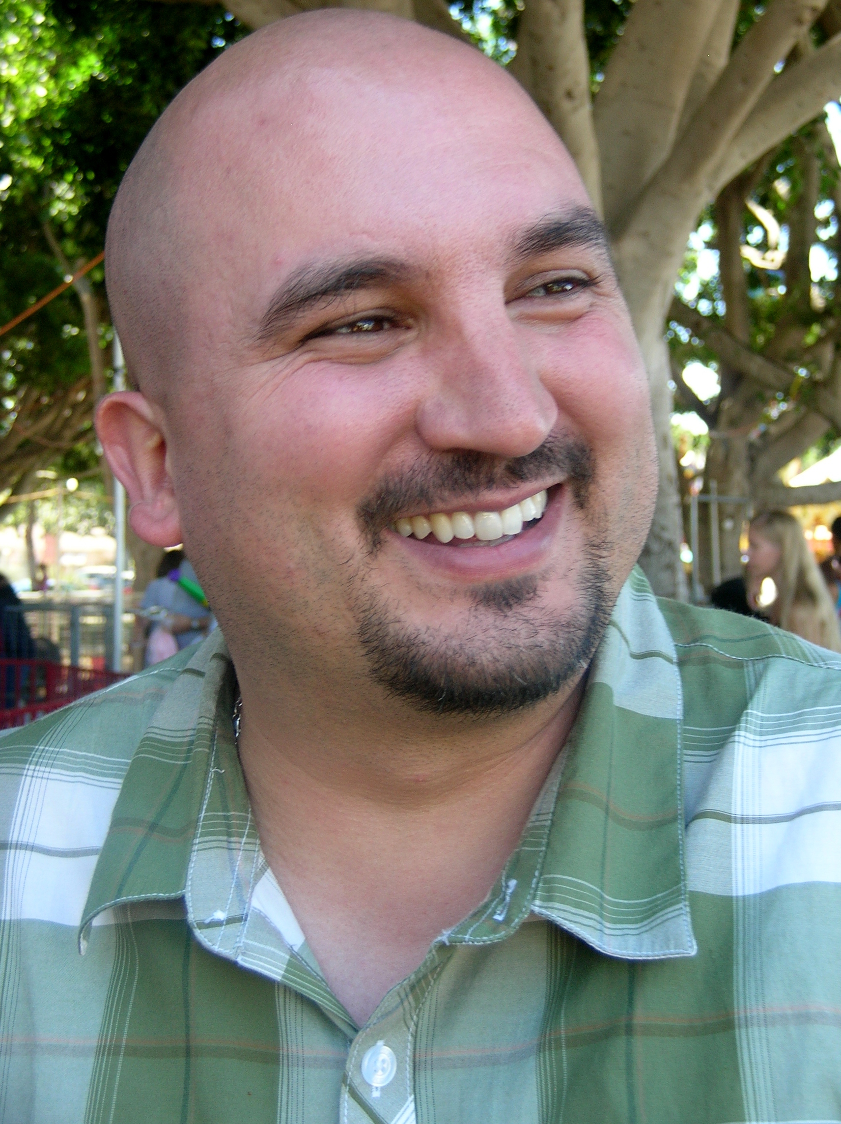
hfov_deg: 22.9
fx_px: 2076
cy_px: 562
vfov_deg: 30.3
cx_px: 420
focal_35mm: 64
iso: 50
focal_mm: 10.6
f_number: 3.2
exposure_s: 1/63.5
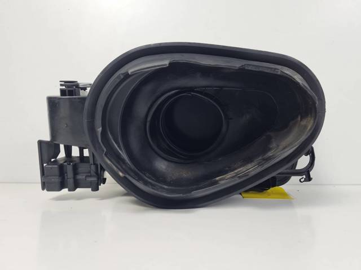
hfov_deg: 67.3
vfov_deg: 53.0
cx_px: 180
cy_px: 135
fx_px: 271
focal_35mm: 26
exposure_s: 1/167
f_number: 1.8
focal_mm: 5.4
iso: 50
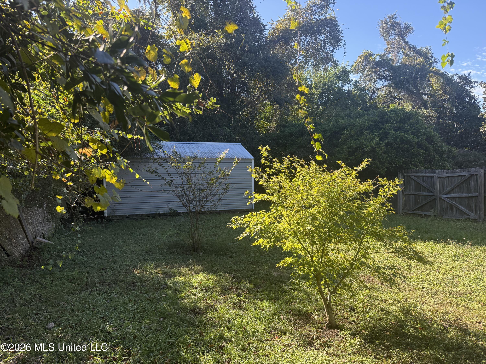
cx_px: 243
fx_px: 337
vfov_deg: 56.8
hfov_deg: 71.6
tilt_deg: -2.9
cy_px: 182
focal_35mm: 24
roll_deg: -2.1
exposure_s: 1/878
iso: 100
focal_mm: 6.76
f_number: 1.78
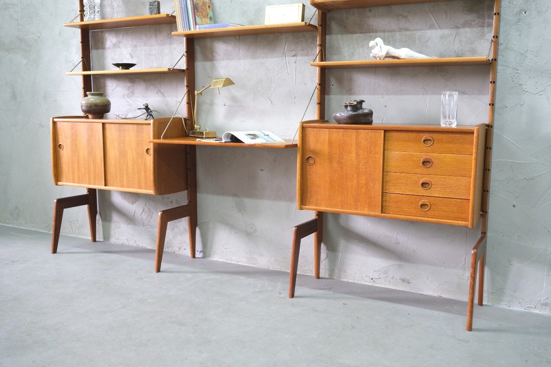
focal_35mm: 33
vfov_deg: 40.0
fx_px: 505
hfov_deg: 57.2
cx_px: 276
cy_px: 184
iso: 2500
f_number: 4
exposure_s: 1/30
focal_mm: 22.3
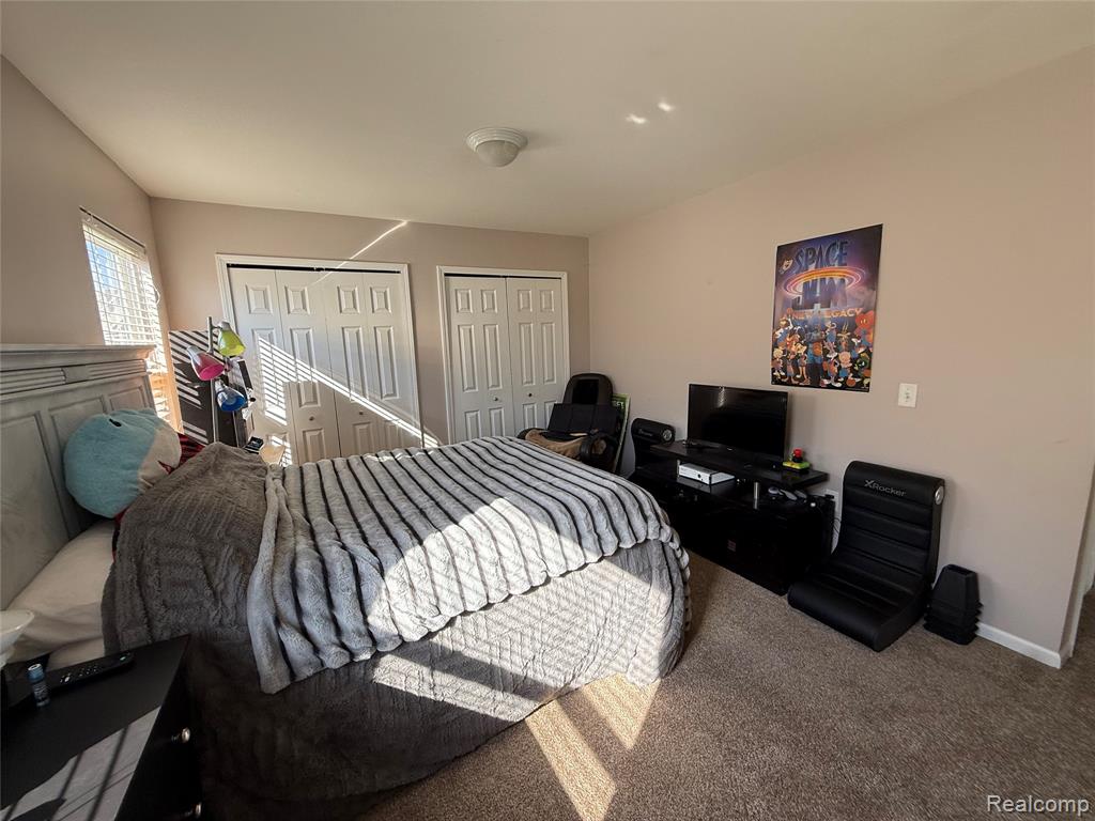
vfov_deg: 85.7
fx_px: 443
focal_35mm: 14
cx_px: 548
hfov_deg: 102.1
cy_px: 410
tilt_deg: -10.1
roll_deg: +2.6
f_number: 2.2
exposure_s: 1/129
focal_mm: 2.22
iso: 64
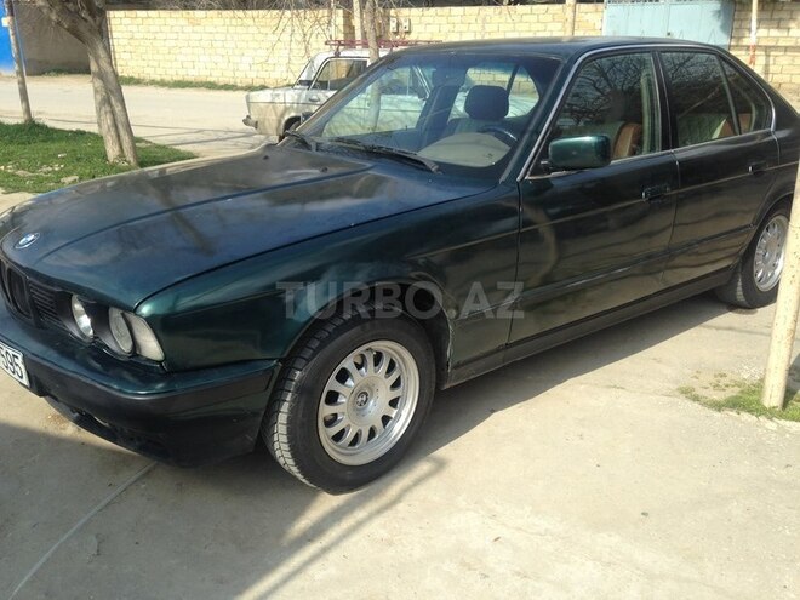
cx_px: 400
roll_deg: +0.5
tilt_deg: -20.4
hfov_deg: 55.4
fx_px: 763
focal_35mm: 33
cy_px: 300
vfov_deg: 42.9
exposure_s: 1/1043
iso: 50
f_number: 2.4
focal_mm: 4.12
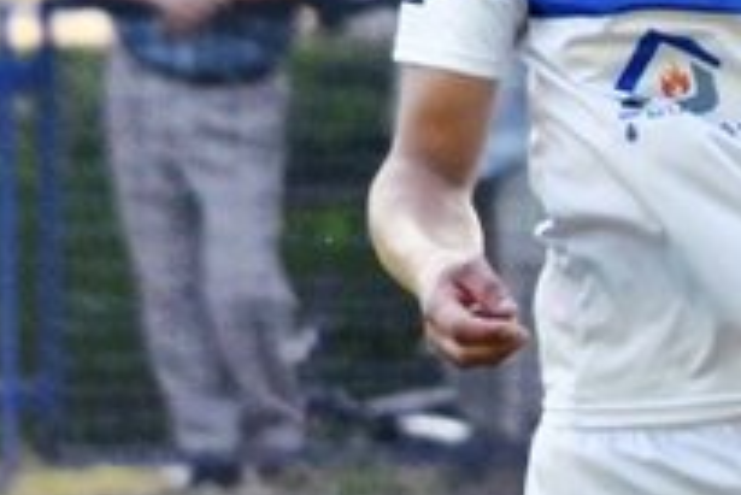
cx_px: 998
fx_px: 19588
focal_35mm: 951
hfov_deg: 2.2
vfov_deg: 1.4
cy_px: 208
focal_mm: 200
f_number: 5.6
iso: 800
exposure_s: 1/500
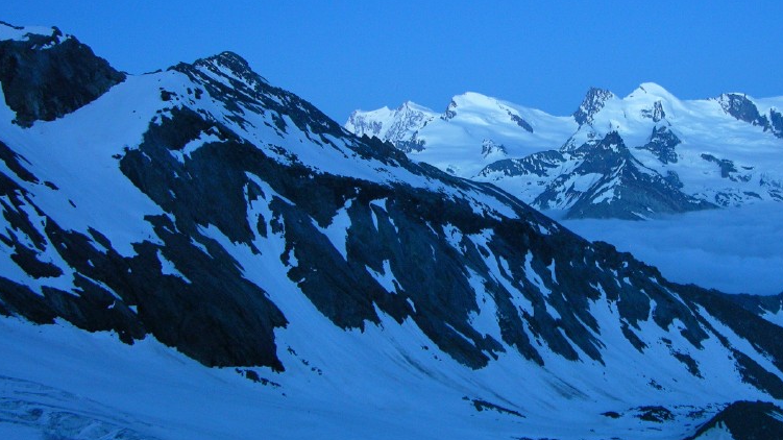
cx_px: 529
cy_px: 177
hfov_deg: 39.4
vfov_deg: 23.0
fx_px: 1079
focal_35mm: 52
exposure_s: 2
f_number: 2.8
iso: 200
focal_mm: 8.9
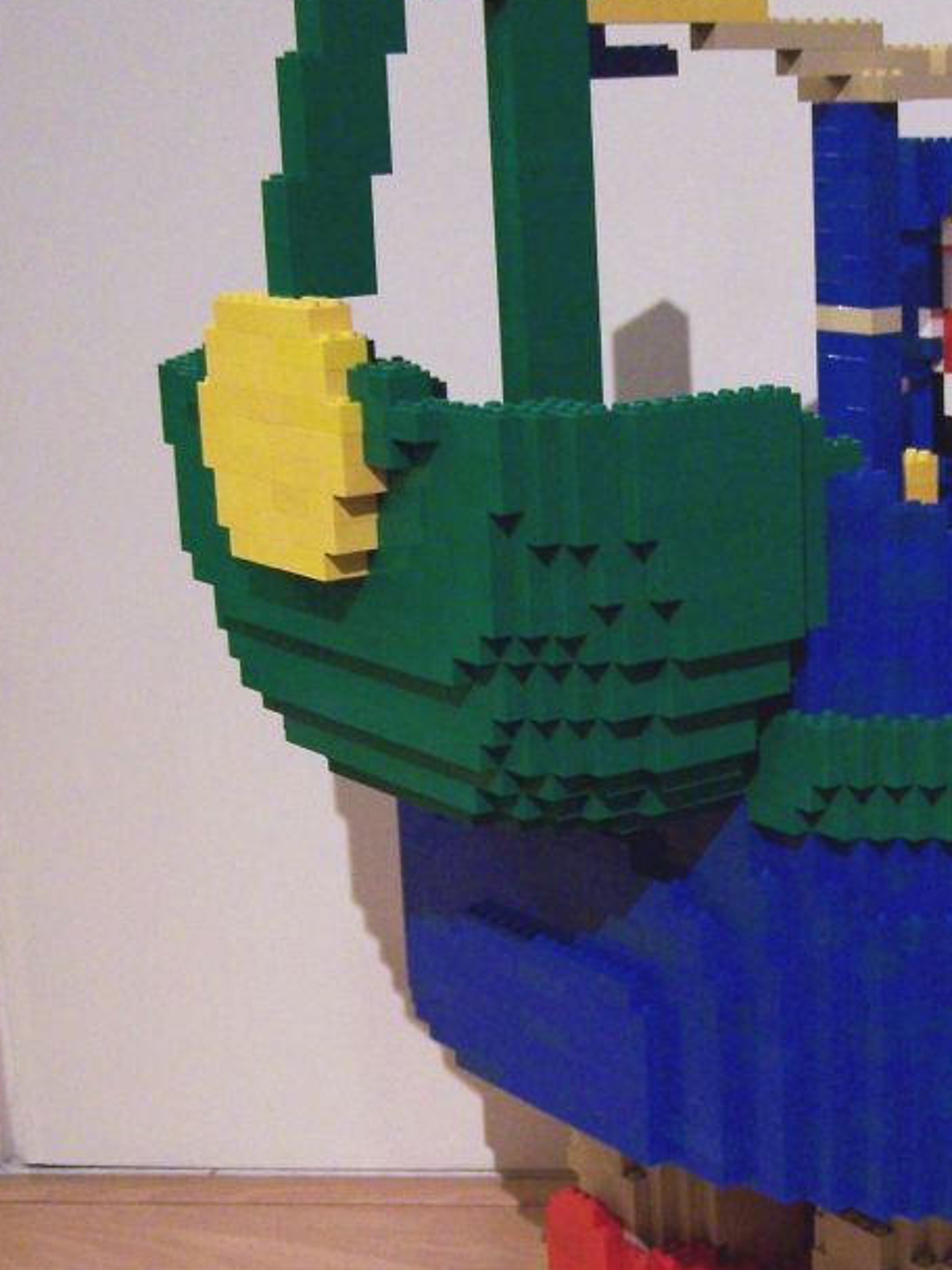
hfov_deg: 22.6
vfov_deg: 30.2
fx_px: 2347
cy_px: 773
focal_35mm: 64
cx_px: 787
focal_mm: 6.3
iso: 140
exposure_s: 1/8
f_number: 2.8
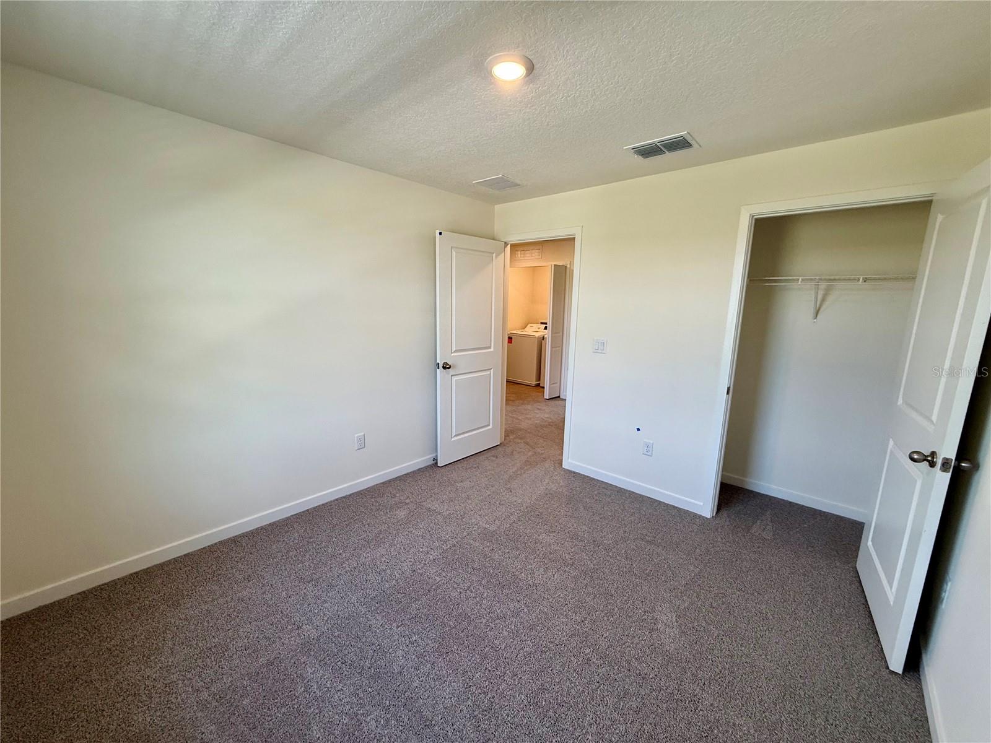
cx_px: 496
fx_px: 401
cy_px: 372
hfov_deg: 102.1
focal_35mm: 14
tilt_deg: -9.4
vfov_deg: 85.7
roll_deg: -1.1
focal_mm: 2.22
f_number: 2.2
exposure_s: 1/120
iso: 160
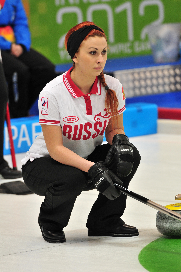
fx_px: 2427
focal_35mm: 321
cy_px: 135
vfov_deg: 6.4
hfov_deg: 4.3
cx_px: 94
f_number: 4
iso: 500
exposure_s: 1/160
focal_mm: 200
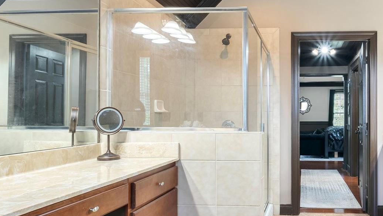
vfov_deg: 40.2
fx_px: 295
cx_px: 287
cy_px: 116
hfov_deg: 62.3
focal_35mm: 29
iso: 100
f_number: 11
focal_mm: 14
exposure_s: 1/1.67
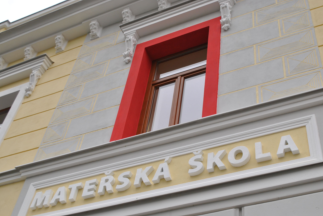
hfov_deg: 38.1
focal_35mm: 52
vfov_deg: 26.0
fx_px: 467
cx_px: 168
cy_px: 124
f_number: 5
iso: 200
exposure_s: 1/100
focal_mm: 30
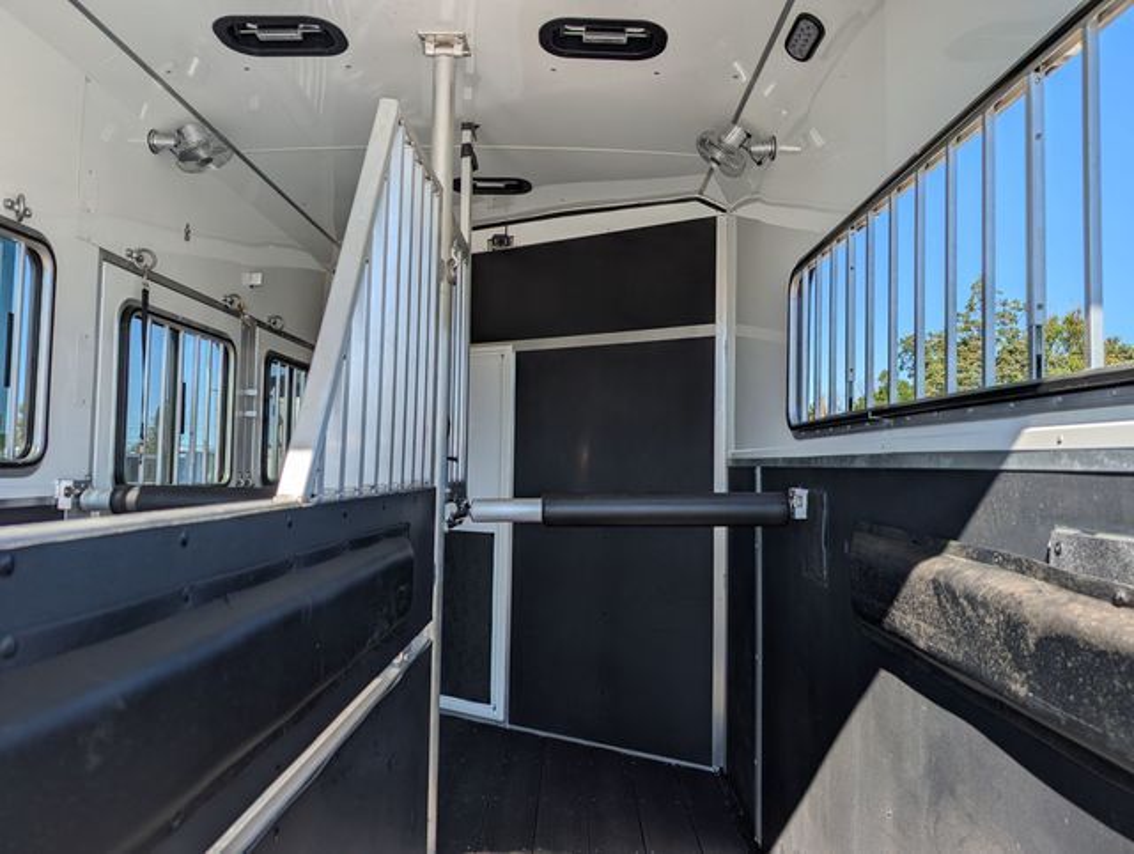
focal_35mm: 24
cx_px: 567
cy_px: 427
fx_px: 787
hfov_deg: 71.5
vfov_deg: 56.9
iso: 17
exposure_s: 1/573
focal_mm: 6.9
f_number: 1.68
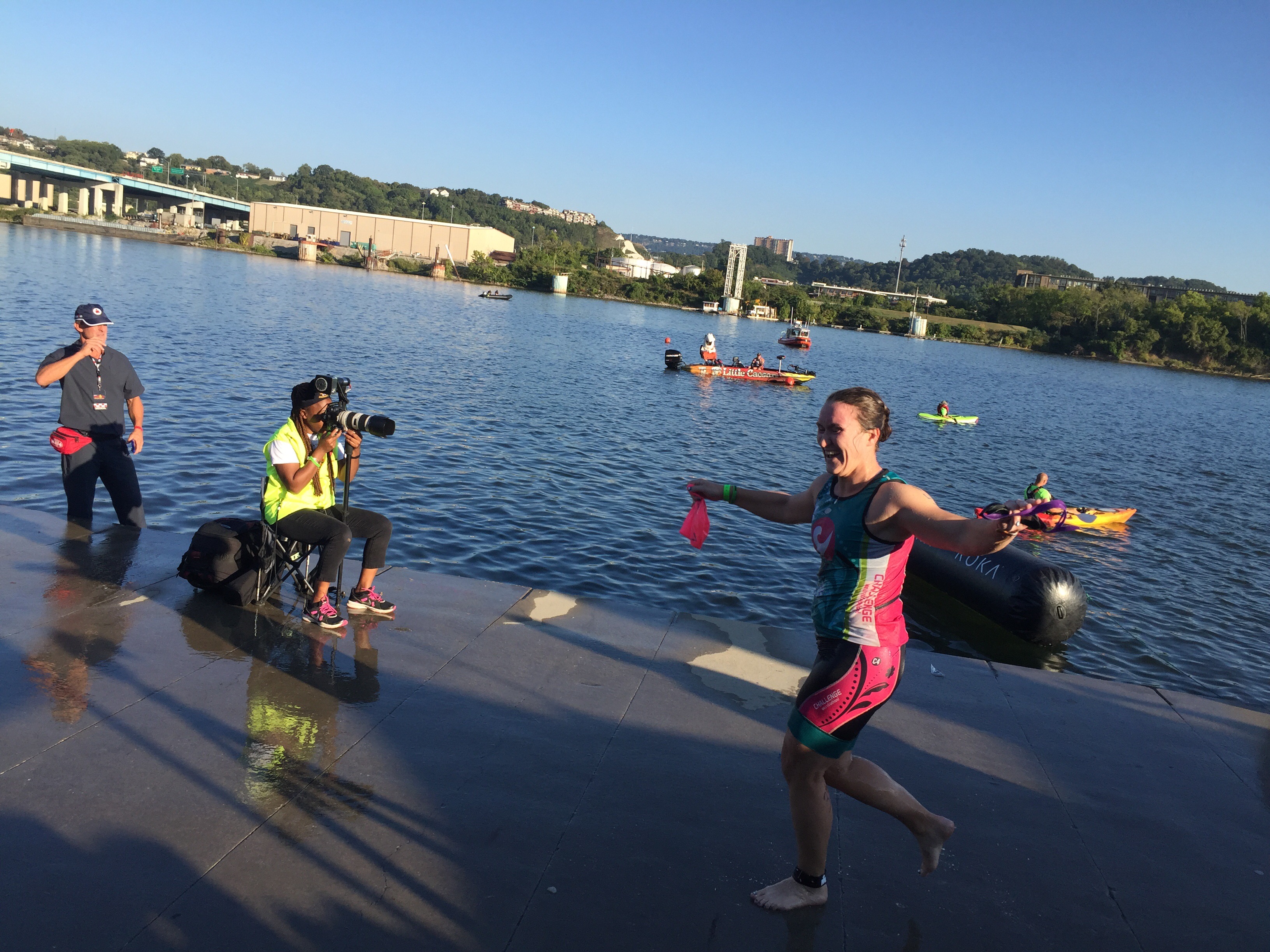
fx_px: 1064
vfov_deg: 48.2
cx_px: 635
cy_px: 476
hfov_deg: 61.7
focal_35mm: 29
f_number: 2.2
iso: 32
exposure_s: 1/1236
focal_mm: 4.15
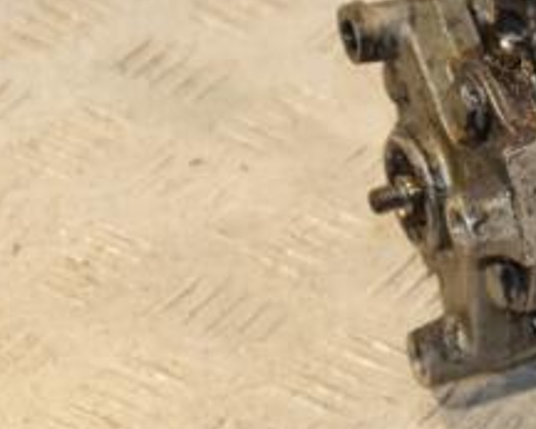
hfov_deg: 9.4
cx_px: 596
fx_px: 3222
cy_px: 159
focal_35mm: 203
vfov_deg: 7.6
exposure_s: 1/200
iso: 800
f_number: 6.3
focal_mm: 52
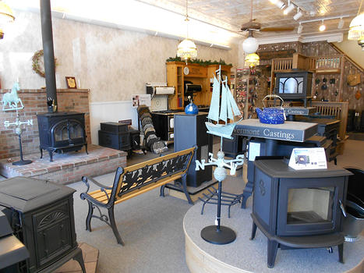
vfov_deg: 53.0
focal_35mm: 26
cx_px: 182
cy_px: 136
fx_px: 273
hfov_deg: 67.3
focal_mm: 4.6
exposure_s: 1/30
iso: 250
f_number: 3.2
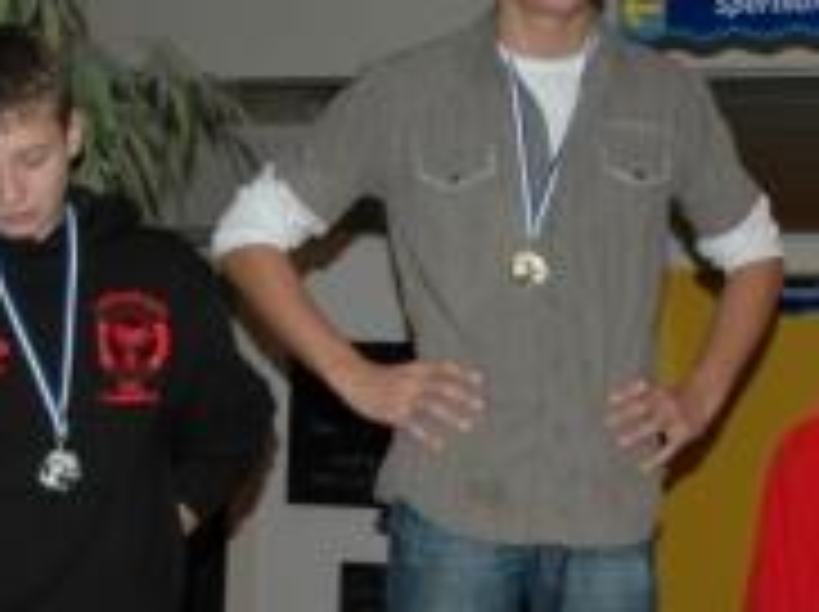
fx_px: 2603
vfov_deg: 13.4
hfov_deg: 17.9
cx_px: 495
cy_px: 382
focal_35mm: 110
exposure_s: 1/60
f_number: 4.2
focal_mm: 31
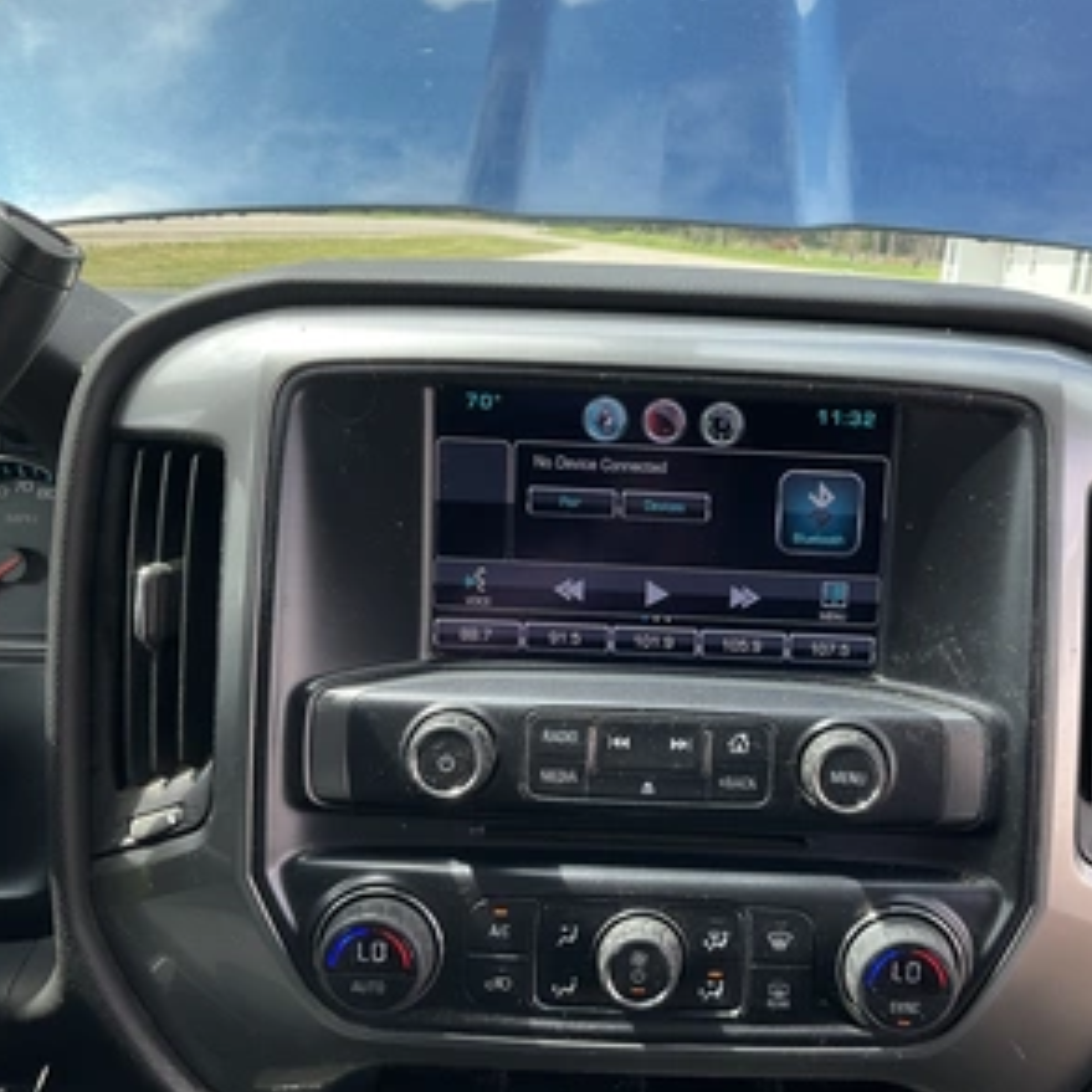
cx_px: 693
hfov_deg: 46.7
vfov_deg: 47.2
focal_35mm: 35
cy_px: 555
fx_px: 1249
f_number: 1.8
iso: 25
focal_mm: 3
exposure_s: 1/292
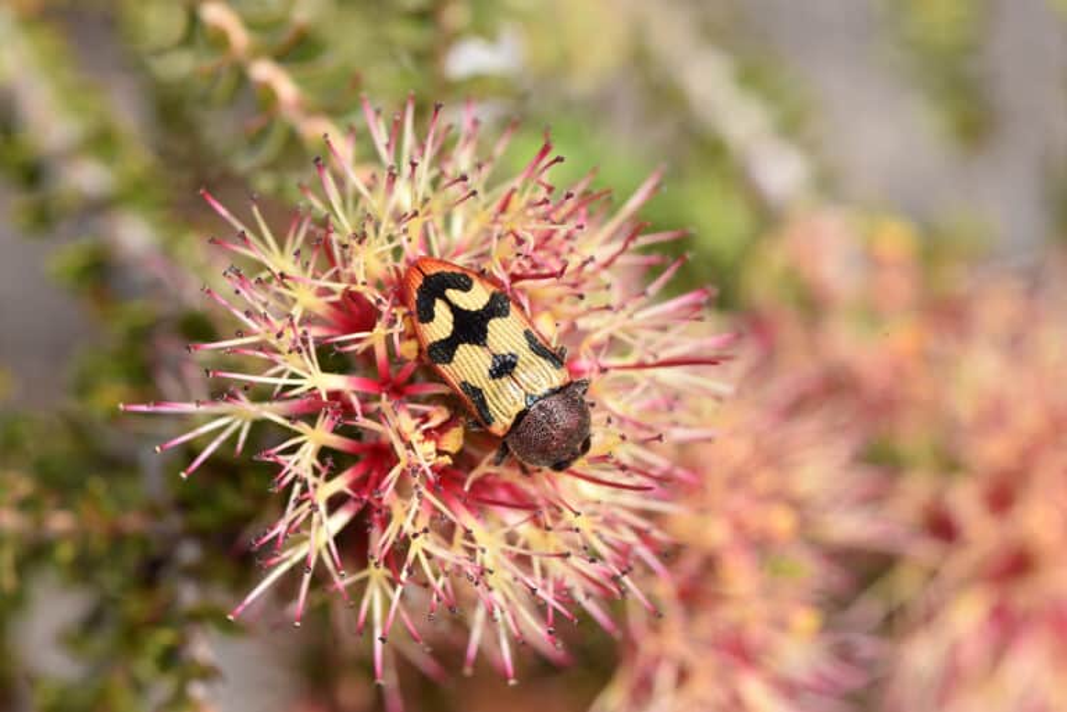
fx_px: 3114
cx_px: 534
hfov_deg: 19.4
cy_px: 356
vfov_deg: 13.1
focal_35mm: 105
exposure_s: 1/250
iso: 320
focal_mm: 105
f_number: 16
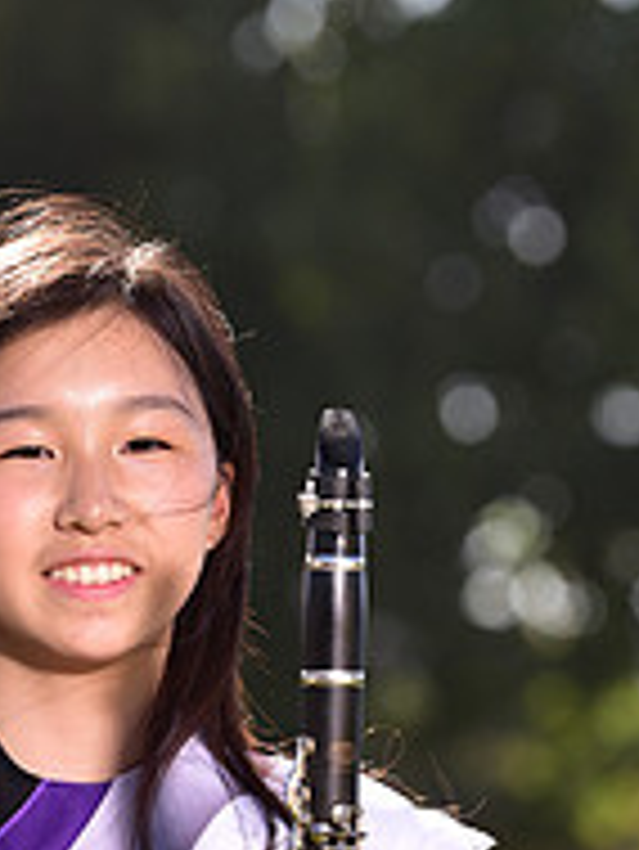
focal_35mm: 531
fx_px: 13055
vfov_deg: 3.7
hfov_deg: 2.8
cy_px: 1012
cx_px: 70
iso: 100
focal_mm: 180
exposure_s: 1/250
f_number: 5.6
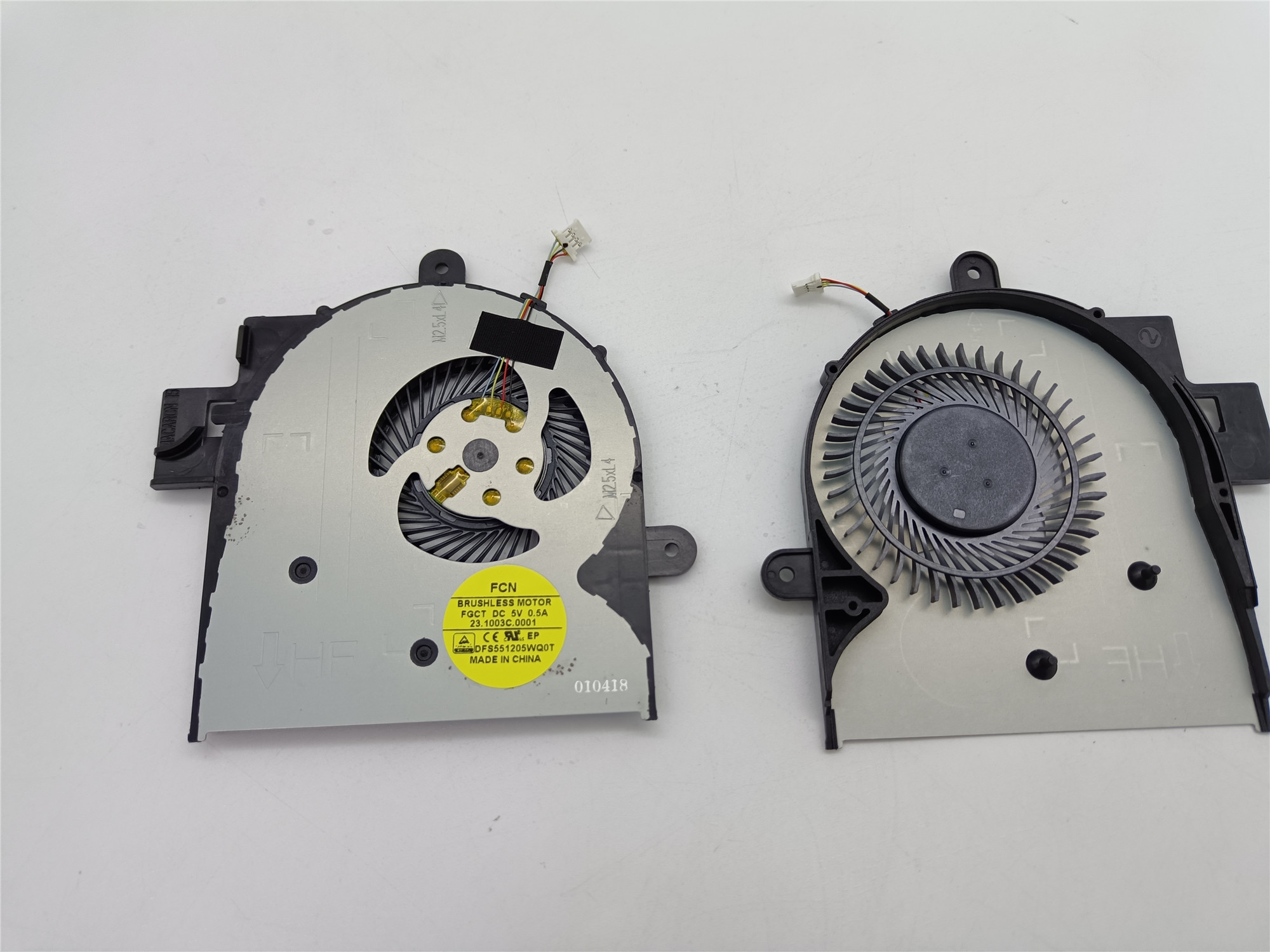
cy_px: 476
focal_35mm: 26
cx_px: 635
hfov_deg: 67.3
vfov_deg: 53.1
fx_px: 954
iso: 204
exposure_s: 1/100
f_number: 1.8
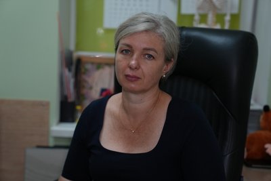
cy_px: 90
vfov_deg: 21.6
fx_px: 474
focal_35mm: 63
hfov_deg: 31.9
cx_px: 136
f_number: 2.8
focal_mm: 63
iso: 800
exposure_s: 1/400
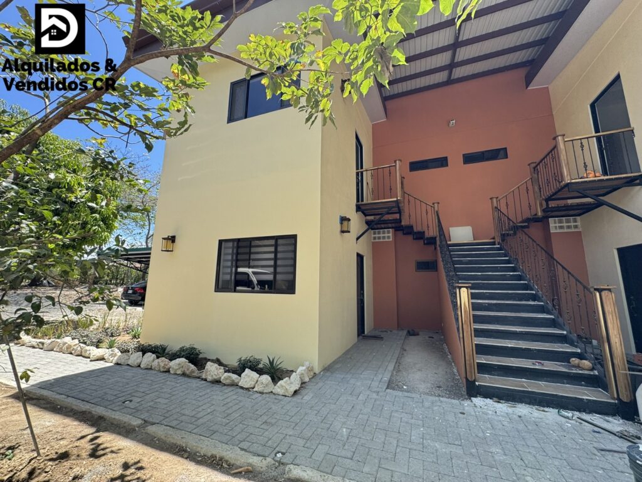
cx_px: 321
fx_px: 260
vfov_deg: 85.7
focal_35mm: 14
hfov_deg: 102.1
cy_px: 241
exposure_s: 1/407
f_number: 2.2
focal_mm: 2.22
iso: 40
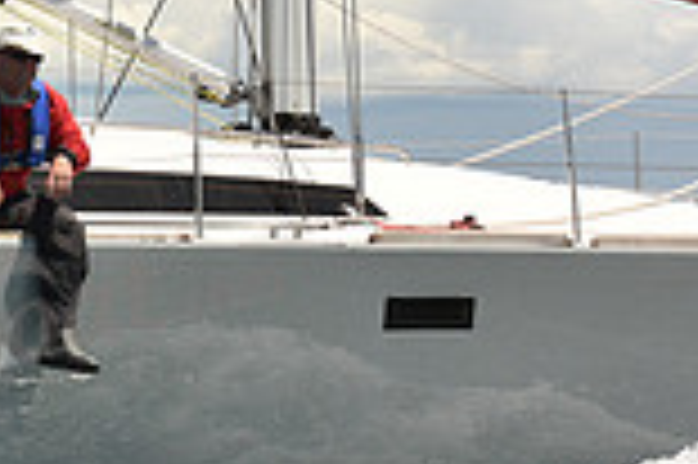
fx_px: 5074
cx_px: -581
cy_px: 173
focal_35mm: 262
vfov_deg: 5.2
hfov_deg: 7.6
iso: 320
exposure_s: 1/800
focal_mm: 70
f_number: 11
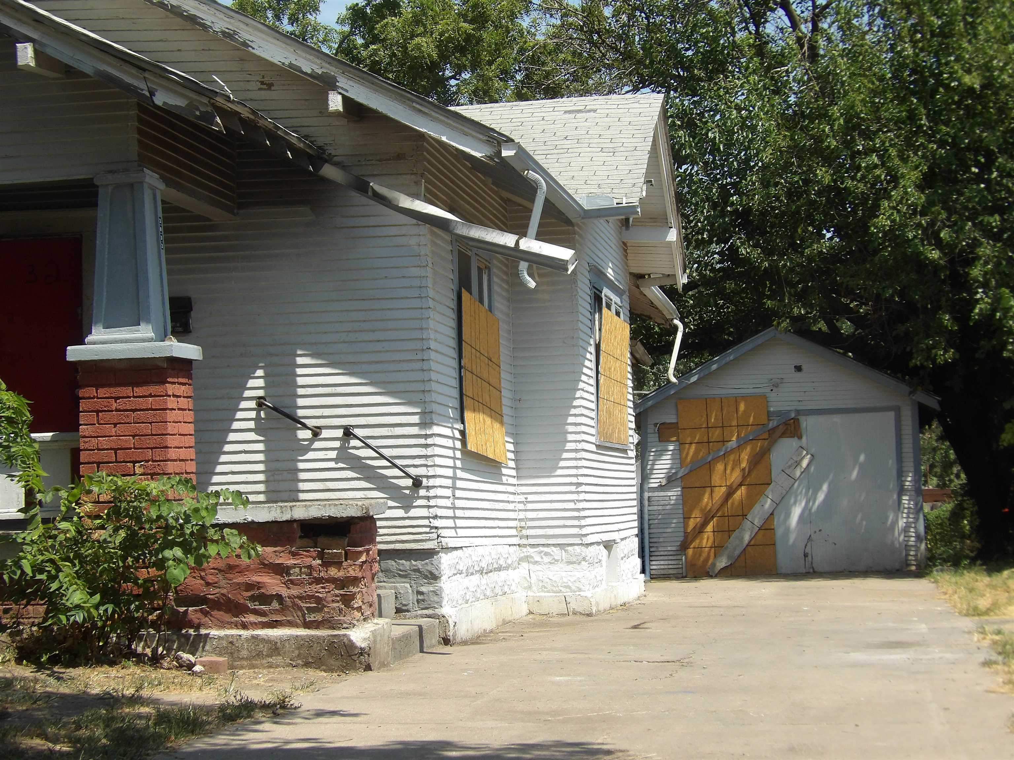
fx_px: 2109
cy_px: 380
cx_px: 507
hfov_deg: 27.0
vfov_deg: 20.4
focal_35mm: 72
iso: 100
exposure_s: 1/662
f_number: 4.1
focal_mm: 13
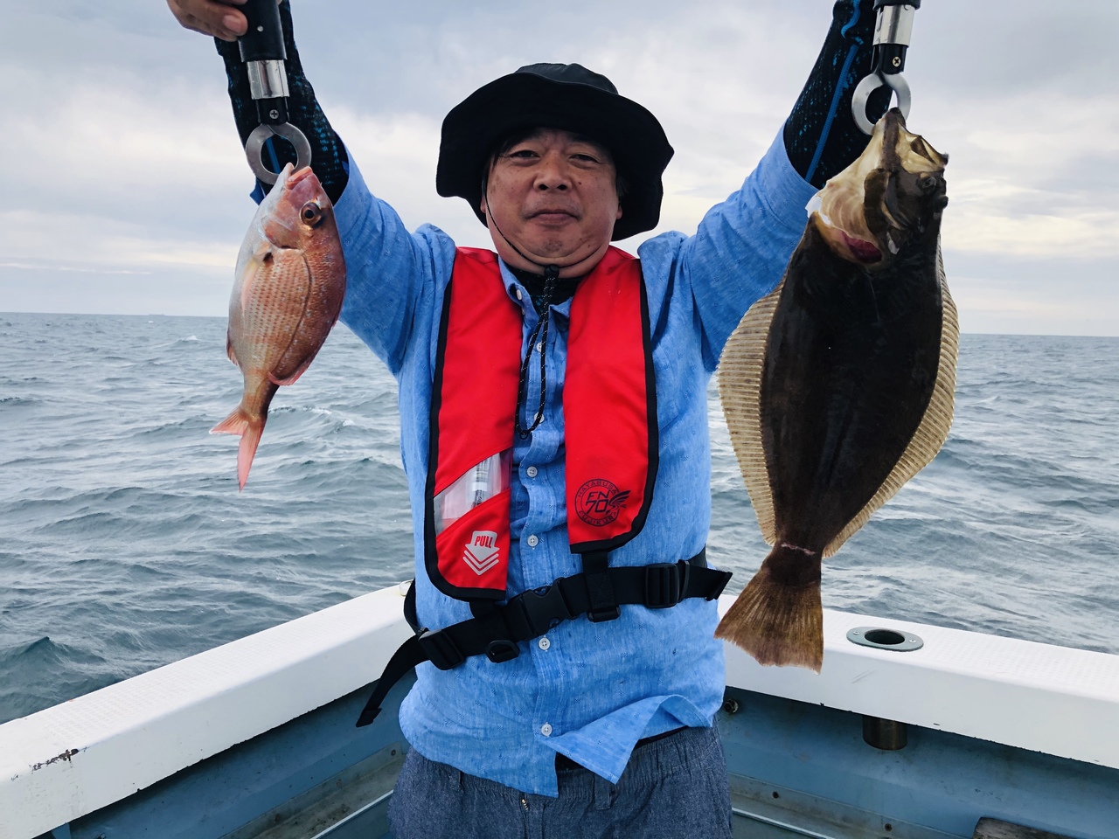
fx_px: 905
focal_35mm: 28
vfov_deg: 49.7
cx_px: 560
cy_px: 420
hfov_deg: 63.4
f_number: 1.8
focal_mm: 3.99
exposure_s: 1/695
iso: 20
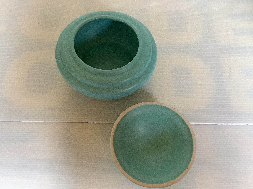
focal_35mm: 31
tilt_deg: -65.6
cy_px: 94
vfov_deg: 45.4
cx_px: 126
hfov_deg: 58.4
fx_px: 227
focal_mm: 3.3
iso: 125
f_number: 2.4
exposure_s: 1/50
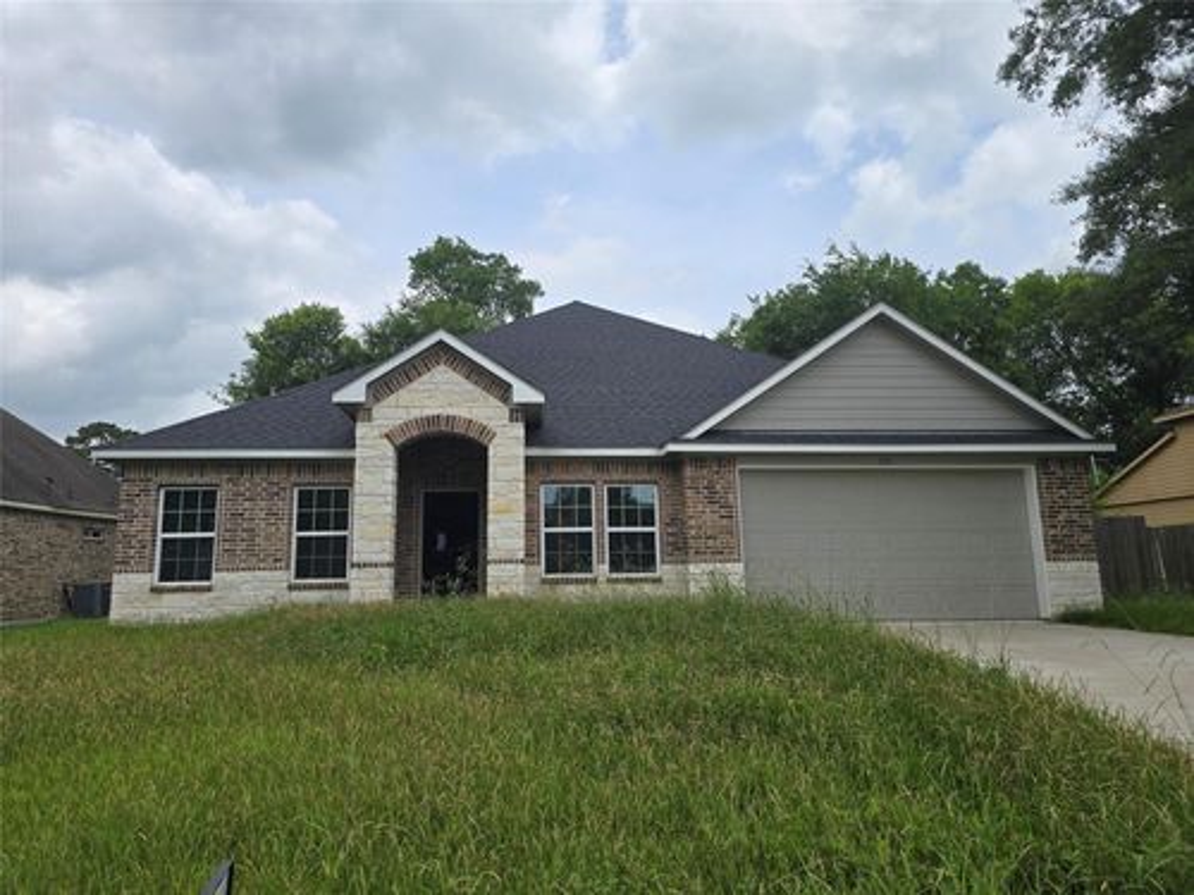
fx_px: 793
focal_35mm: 23
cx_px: 597
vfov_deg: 58.9
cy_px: 448
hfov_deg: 73.9
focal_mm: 6.3
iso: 12
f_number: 1.7
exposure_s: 1/801
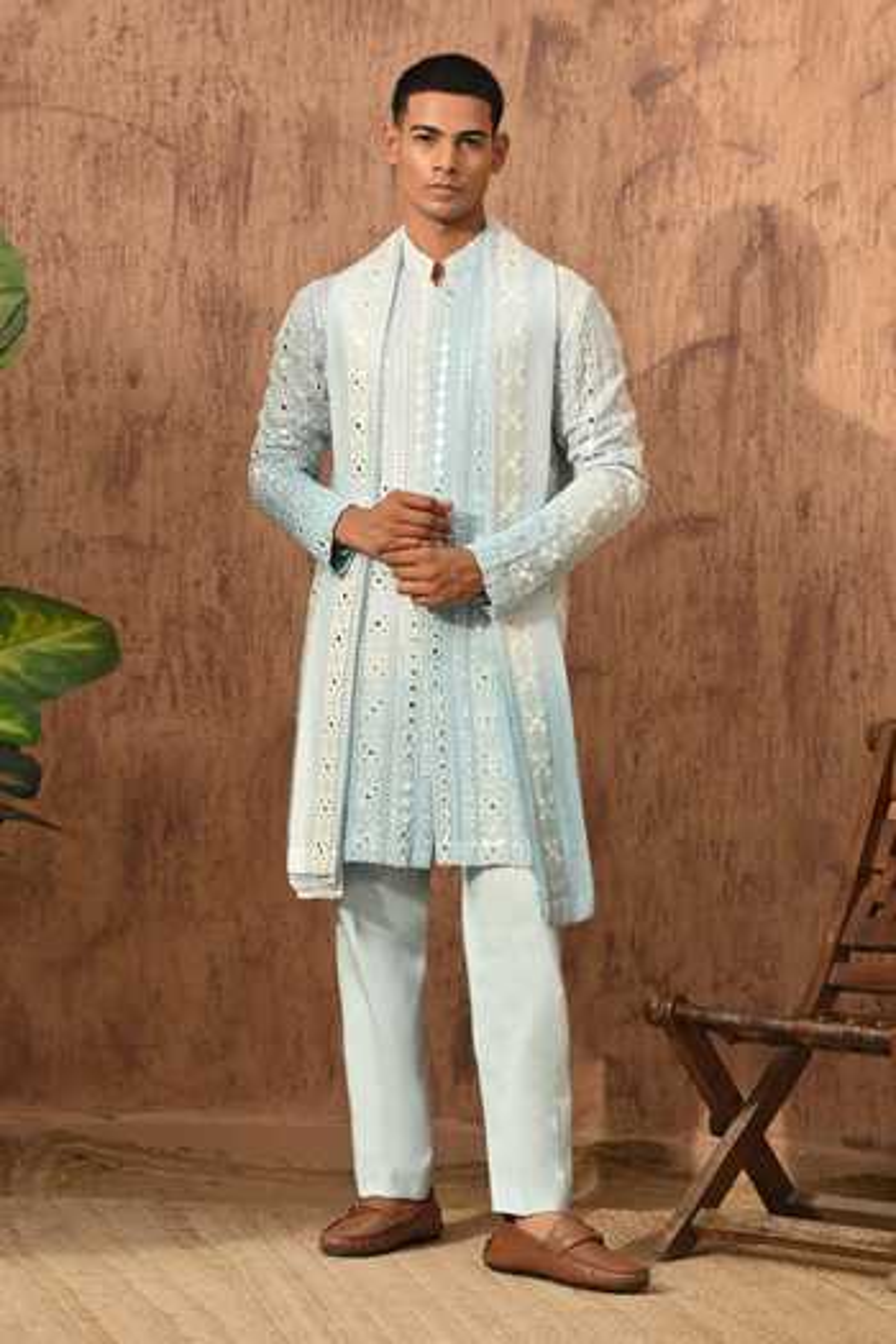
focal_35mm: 70
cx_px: 448
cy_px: 672
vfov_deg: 28.8
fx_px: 2613
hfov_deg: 19.5
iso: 250
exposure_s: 1/25
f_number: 8
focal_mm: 70
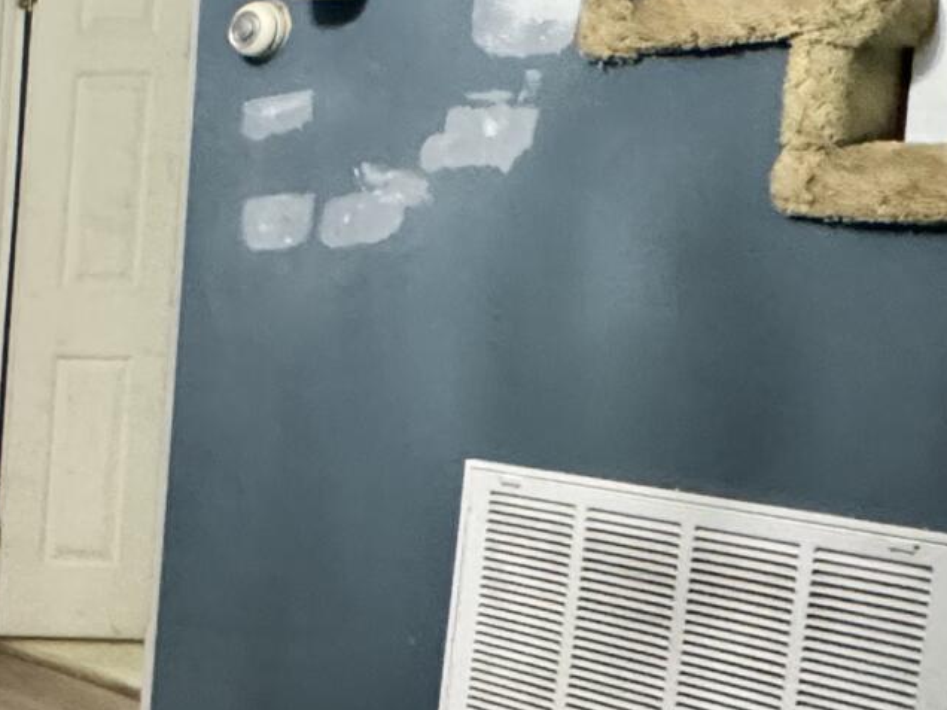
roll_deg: +0.1
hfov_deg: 20.1
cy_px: 424
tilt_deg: -6.6
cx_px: -807
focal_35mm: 66
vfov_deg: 22.2
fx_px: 1806
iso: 1000
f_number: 2.2
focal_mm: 2.22
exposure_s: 1/40
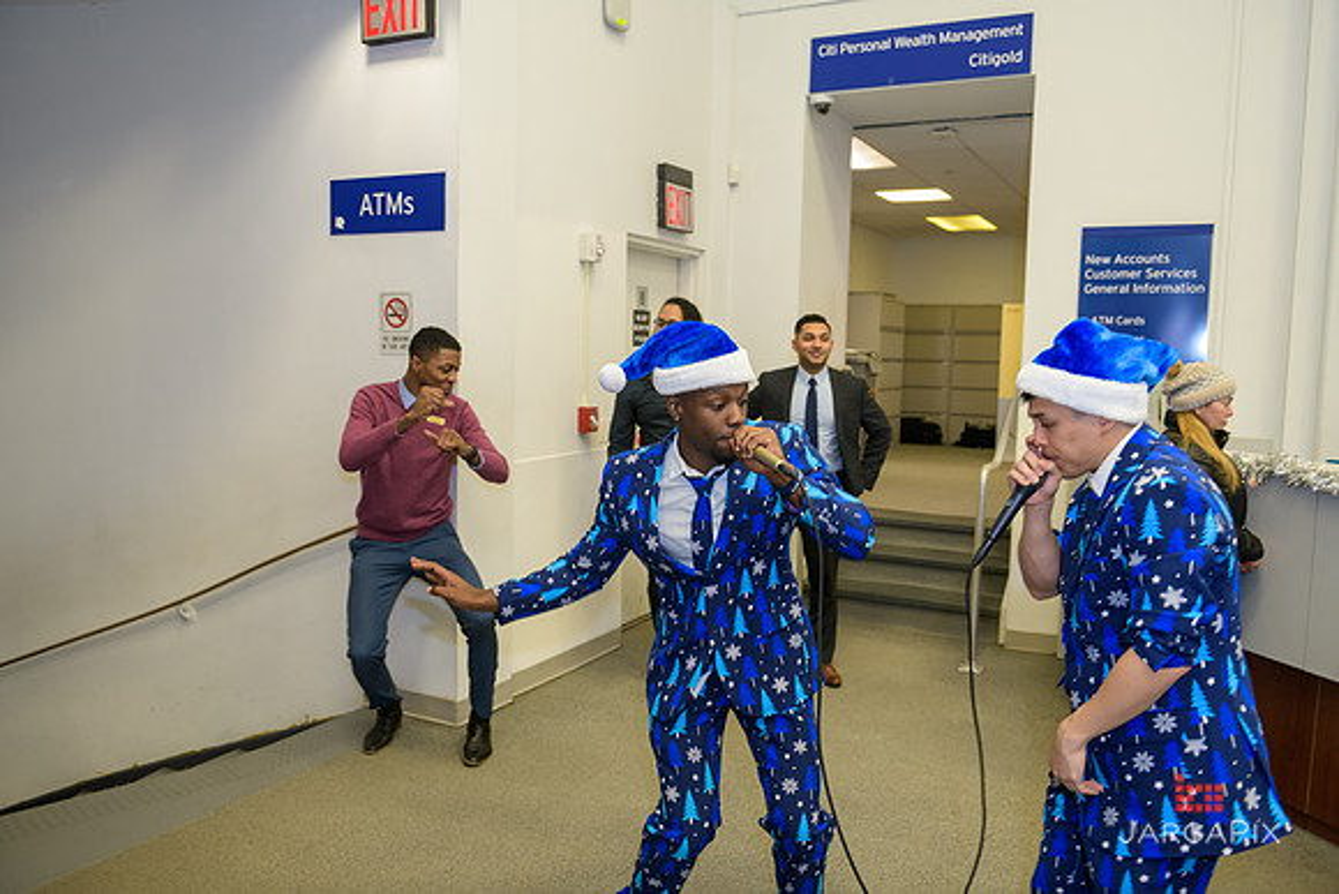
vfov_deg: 45.0
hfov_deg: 63.6
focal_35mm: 29
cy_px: 447
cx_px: 670
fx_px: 1079
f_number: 3.2
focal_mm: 29
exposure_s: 1/125
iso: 1000
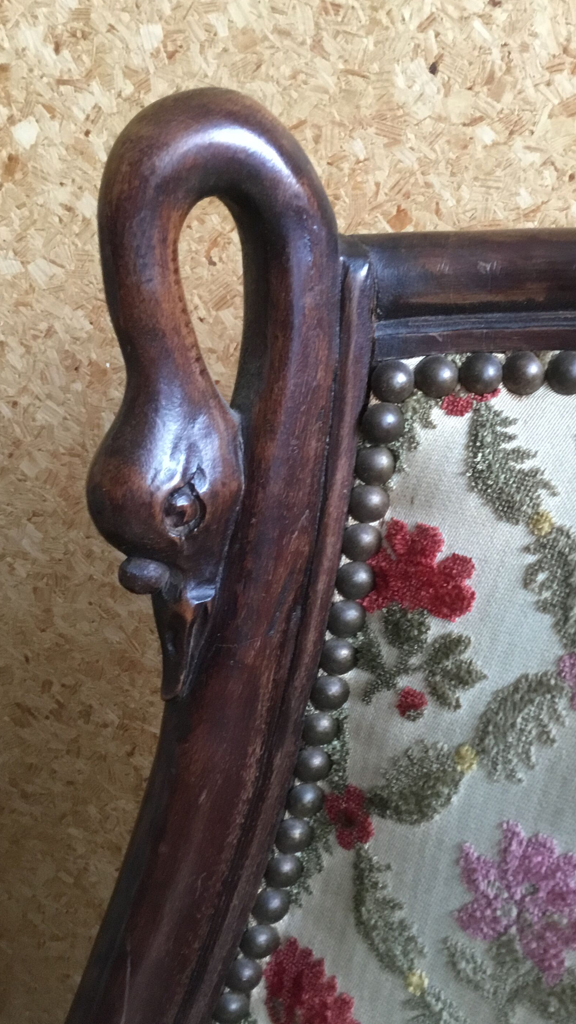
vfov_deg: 51.6
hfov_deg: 30.3
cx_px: 365
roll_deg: +1.2
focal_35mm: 39
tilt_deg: -23.9
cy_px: 506
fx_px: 1059
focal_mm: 3.3
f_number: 2.4
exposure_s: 1/33
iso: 160
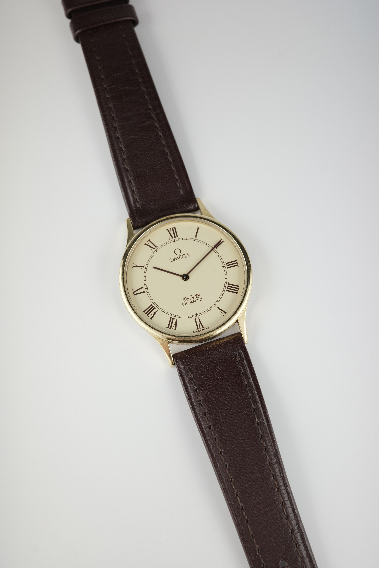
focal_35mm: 40
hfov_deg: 33.4
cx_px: 190
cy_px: 284
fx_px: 632
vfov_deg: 48.5
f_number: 6.3
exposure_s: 1/50
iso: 200
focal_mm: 26
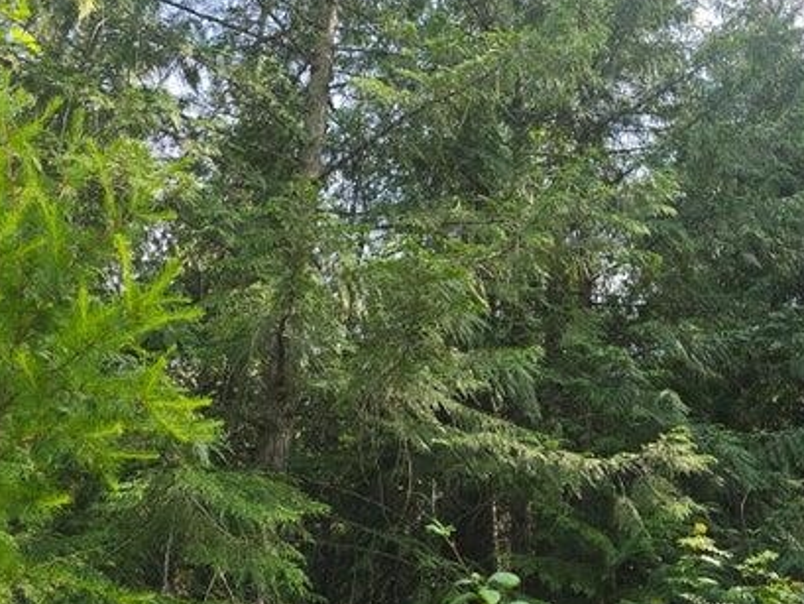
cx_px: 527
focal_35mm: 36
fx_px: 836
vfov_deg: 39.7
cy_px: 283
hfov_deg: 50.5
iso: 12
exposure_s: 1/180
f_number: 1.7
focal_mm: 6.3
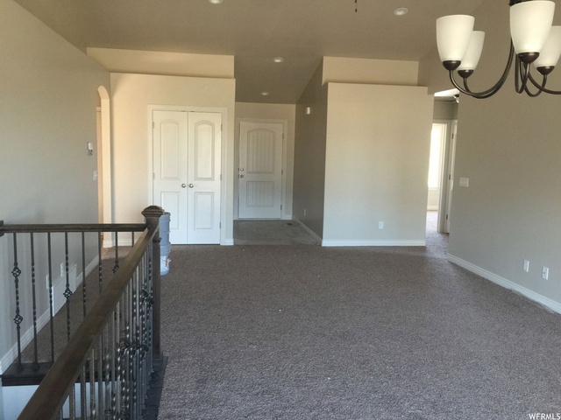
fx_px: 470
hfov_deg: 61.7
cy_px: 210
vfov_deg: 48.2
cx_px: 280
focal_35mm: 29
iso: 50
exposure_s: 1/15
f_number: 2.2
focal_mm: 4.15
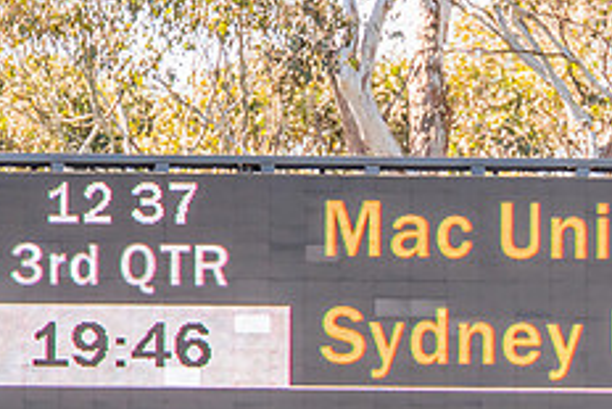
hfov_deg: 1.8
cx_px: 658
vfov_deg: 1.2
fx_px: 18966
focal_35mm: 1115
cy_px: 445
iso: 1100
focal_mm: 420
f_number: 4
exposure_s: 1/1600
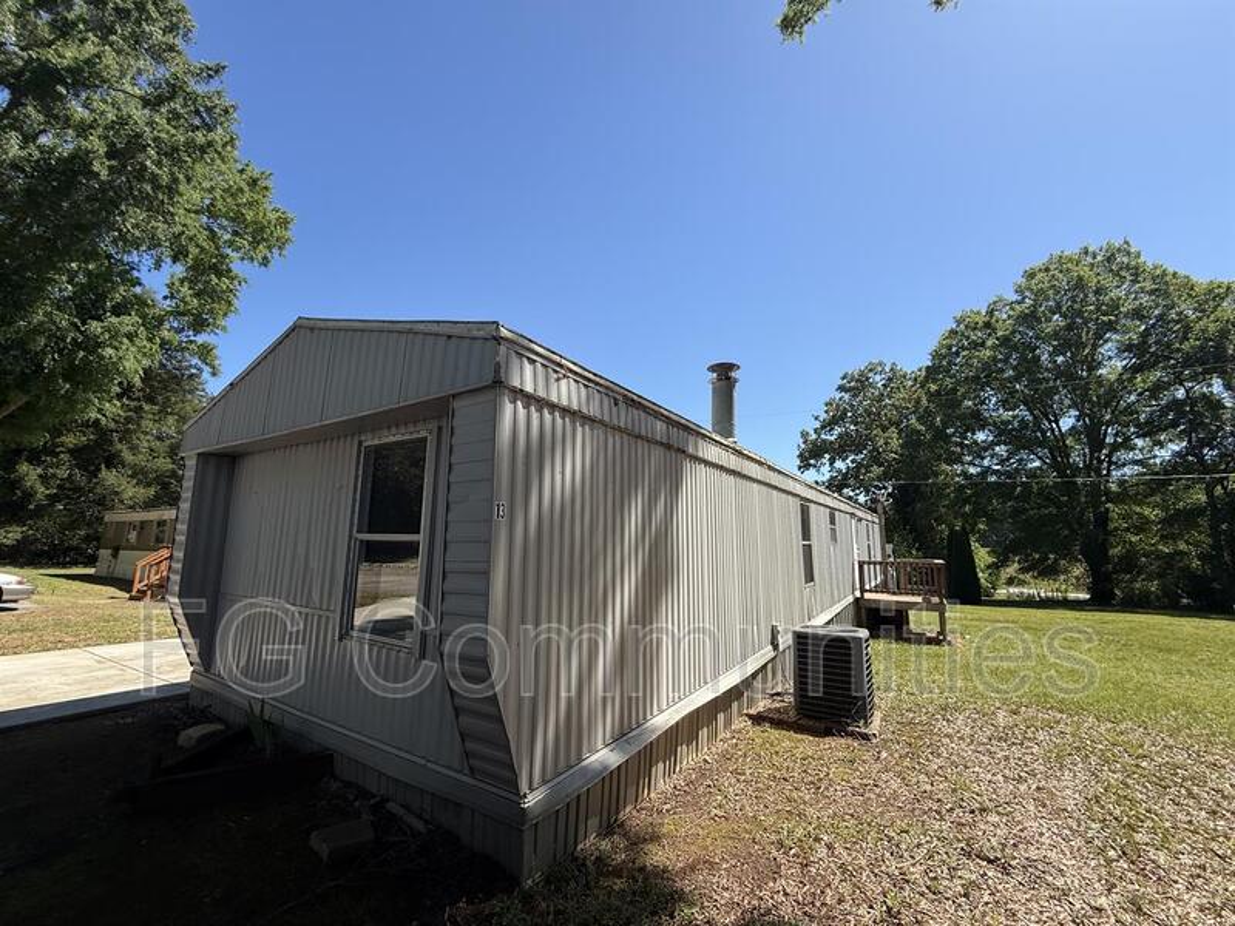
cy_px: 463
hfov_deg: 102.1
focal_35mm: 14
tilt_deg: +10.4
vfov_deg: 85.7
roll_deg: +1.2
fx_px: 499
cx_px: 618
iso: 50
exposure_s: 1/1339
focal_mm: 2.22
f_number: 2.2
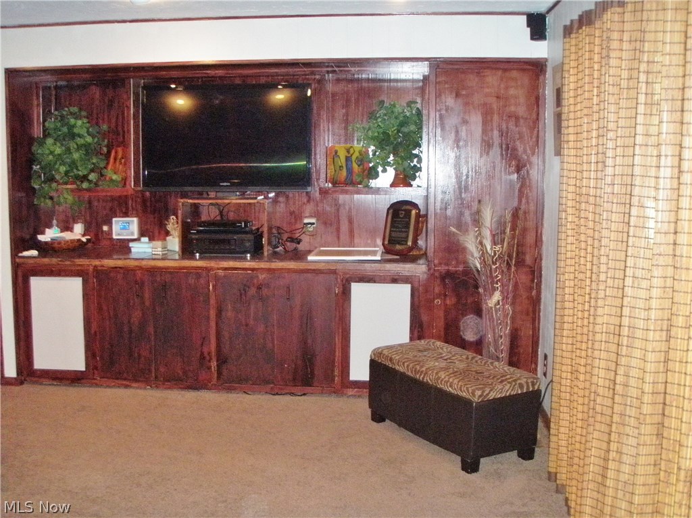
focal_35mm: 38
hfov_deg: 49.0
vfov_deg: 37.7
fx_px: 759
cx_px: 346
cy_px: 259
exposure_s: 1/30
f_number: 3.5
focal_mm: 6.7
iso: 800
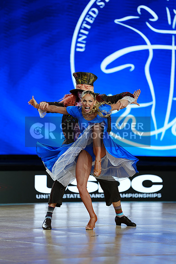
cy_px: 132
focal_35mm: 200
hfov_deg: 6.9
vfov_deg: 10.3
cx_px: 88
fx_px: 1466
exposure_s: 1/400
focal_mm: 200
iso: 250
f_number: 2.8
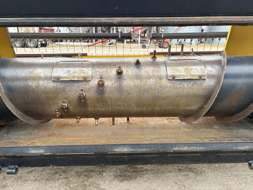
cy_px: 95
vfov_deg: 53.1
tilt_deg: -16.8
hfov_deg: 67.3
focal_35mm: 26
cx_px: 126
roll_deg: -2.8
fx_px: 190
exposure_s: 1/142
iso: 32
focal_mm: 5.96
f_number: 1.6
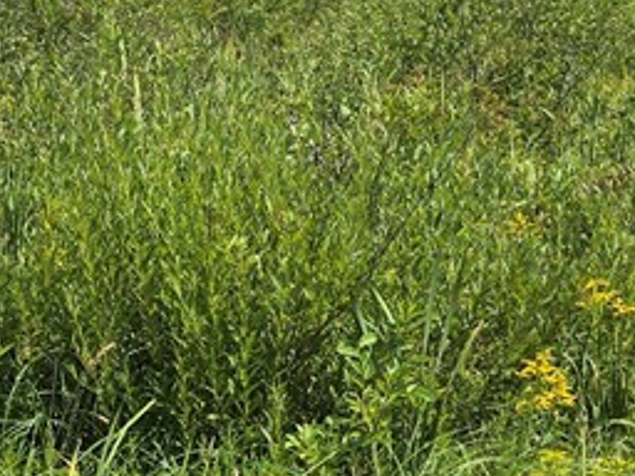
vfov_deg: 16.0
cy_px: 139
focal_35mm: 92
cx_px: 305
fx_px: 1688
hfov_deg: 21.3
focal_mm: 6.3
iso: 12
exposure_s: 1/775
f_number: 1.7
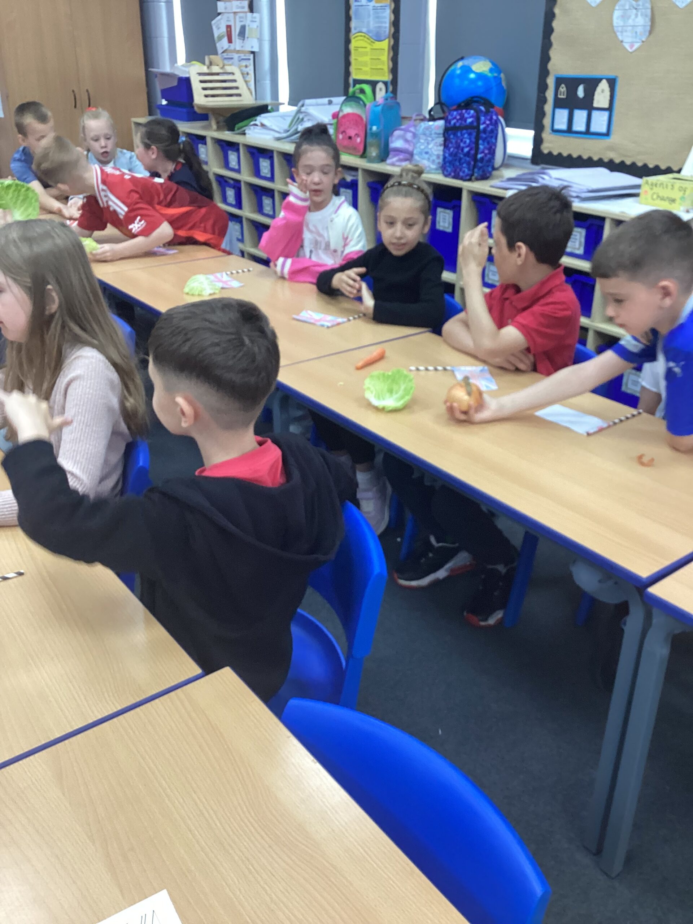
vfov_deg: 58.4
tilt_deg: -28.0
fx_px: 827
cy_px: 462
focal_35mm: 31
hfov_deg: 45.4
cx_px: 346
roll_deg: -0.3
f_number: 2.4
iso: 125
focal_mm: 3.3
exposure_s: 1/50
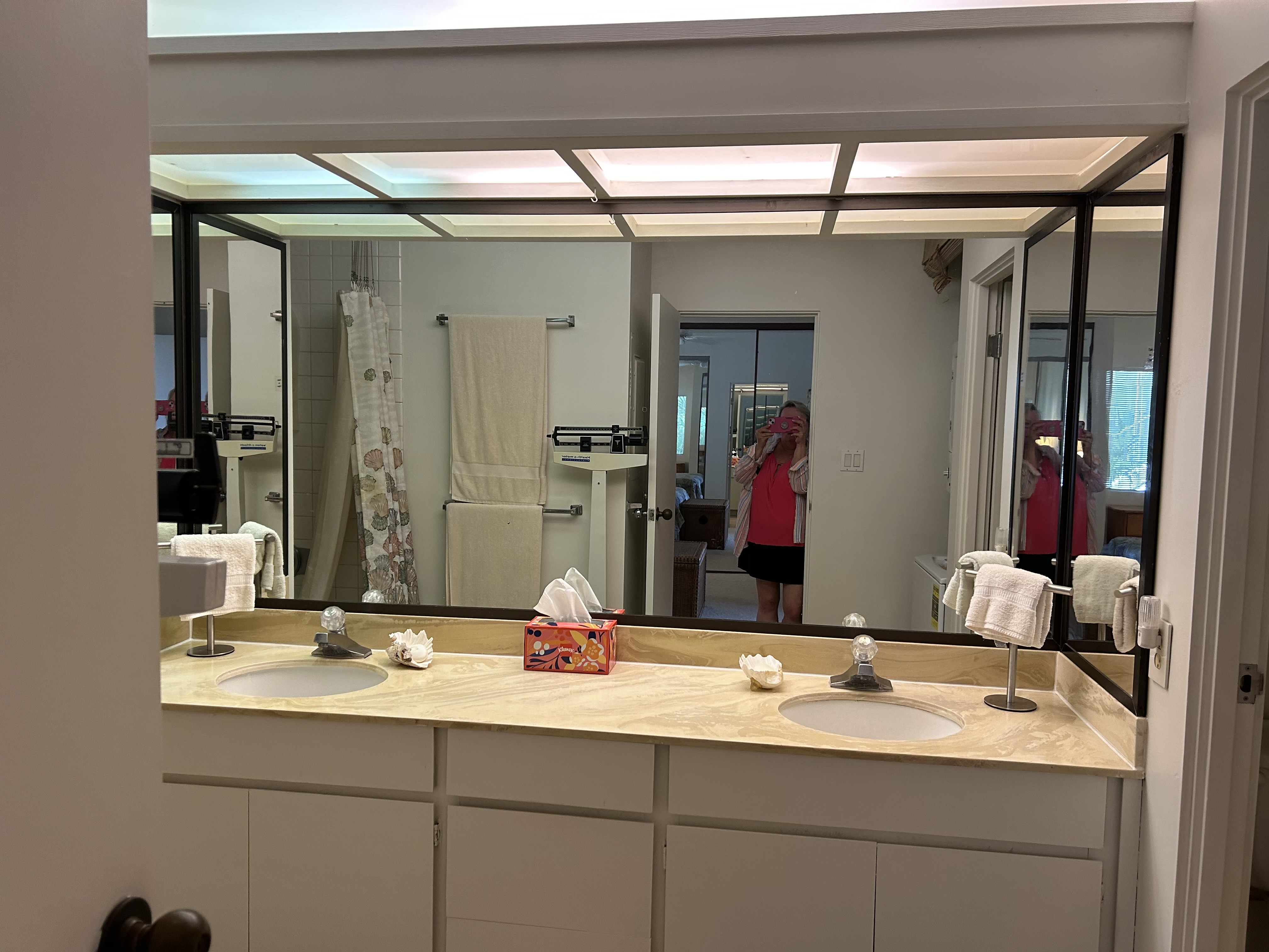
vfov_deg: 53.1
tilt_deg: -3.3
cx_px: 634
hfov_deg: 67.3
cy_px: 476
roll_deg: -0.8
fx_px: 953
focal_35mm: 26
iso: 125
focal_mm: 5.7
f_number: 1.5
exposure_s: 1/120
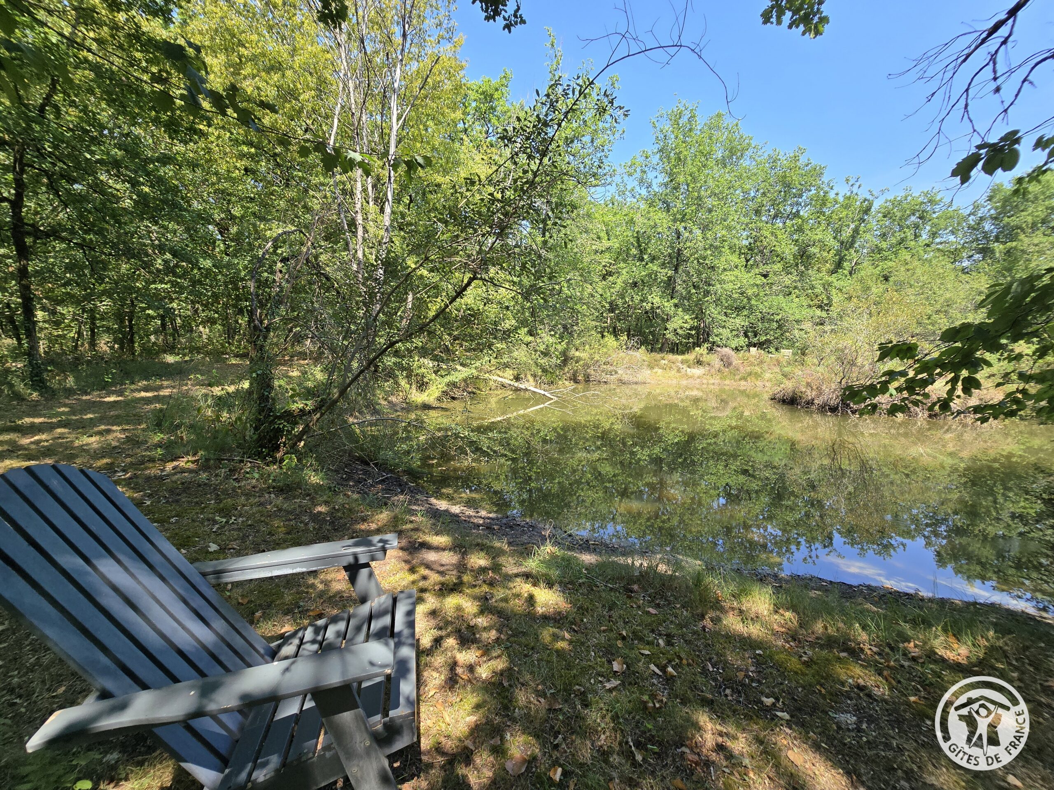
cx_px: 527
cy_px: 395
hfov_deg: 106.2
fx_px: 396
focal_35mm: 13
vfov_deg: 89.9
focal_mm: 2.2
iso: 50
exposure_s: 1/664
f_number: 2.2
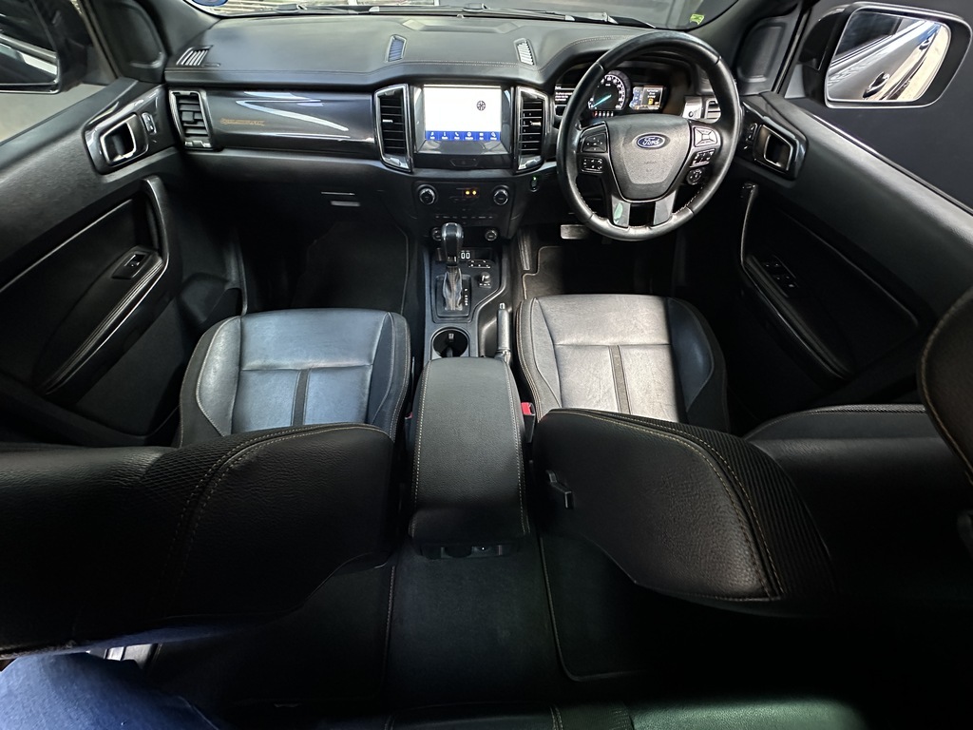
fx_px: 394
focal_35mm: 14
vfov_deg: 85.7
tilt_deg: -52.9
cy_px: 365
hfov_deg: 102.1
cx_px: 486
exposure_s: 1/50
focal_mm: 2.22
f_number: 2.2
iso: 1000
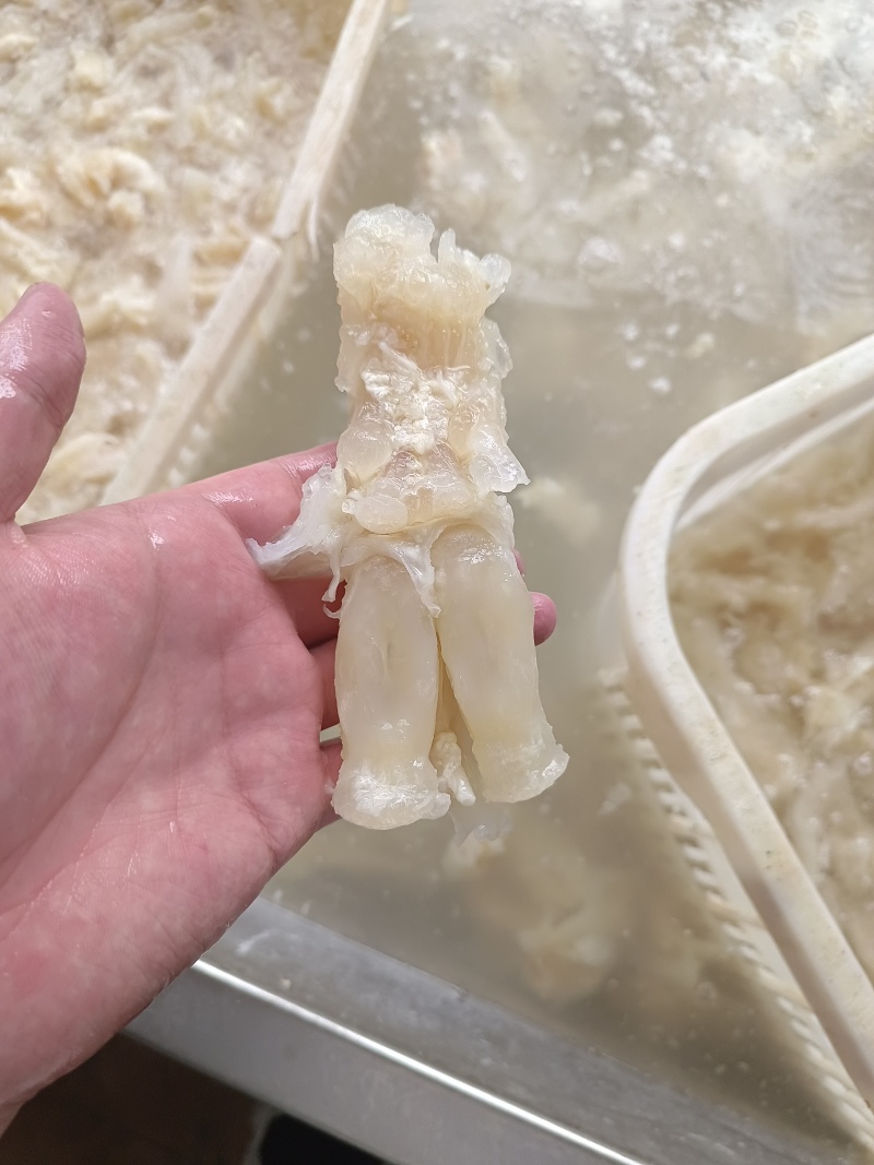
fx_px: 774
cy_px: 582
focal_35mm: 23
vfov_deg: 73.9
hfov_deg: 58.9
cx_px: 437
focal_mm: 5.59
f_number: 1.88
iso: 820
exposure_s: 1/50
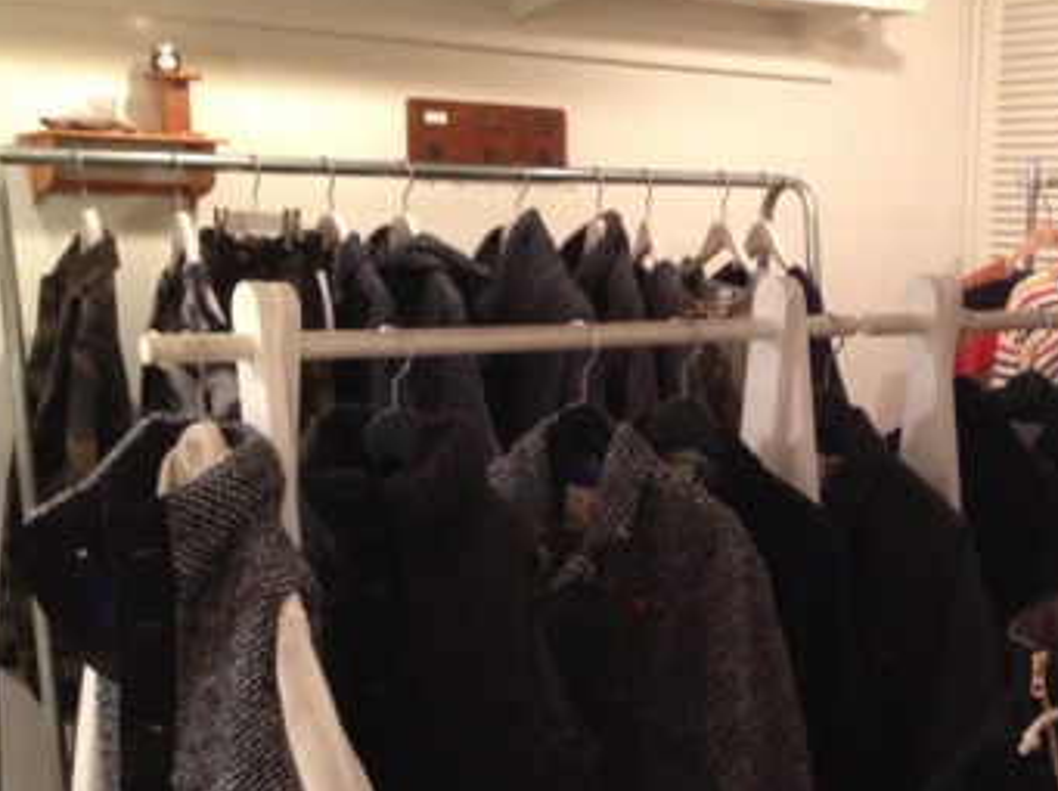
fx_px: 1893
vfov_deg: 23.4
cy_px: 577
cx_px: 757
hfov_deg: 30.8
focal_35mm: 62
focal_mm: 4.13
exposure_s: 1/17
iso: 400
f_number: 2.4
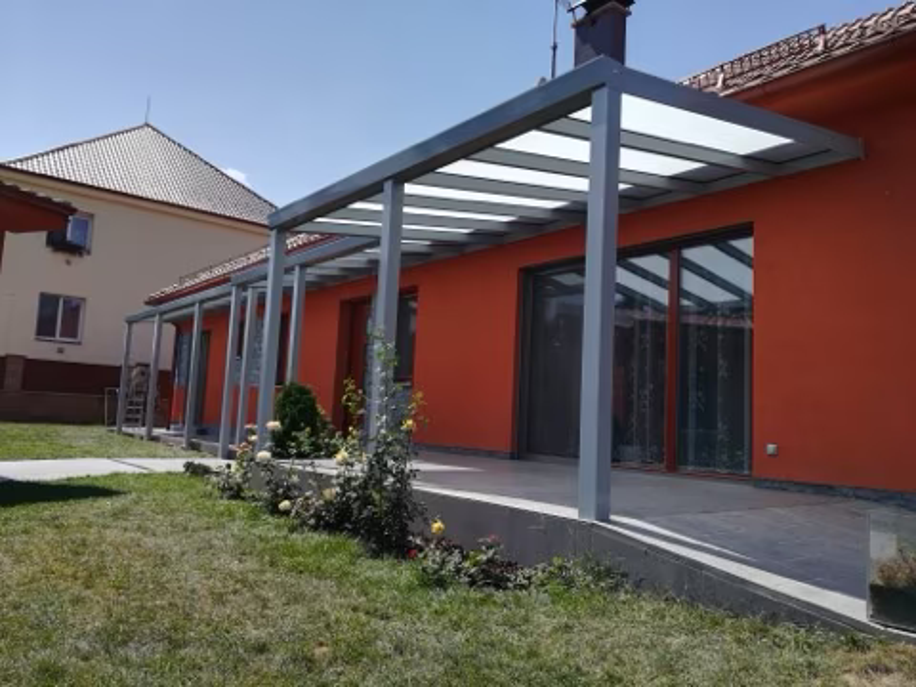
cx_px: 458
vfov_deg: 53.1
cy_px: 344
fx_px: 688
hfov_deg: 67.3
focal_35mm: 26
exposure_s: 1/980
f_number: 2.2
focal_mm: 3.83
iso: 50
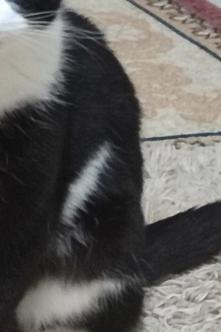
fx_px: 581
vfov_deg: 31.5
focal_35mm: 63
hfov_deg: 21.3
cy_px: 94
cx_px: 47
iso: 1976
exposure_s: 1/17
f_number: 1.89
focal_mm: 5.95
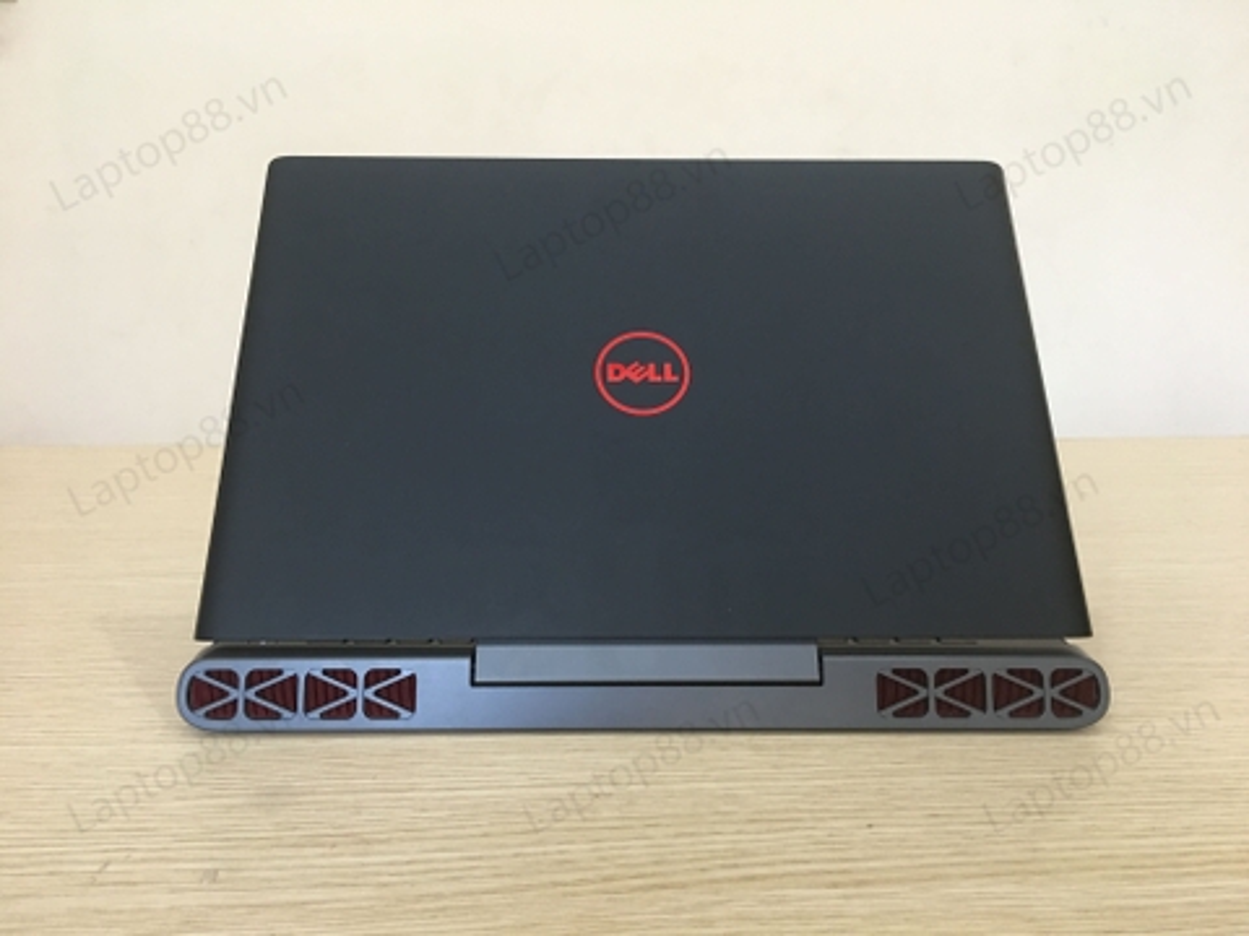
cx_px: 624
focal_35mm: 29
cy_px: 468
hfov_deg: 61.7
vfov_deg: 48.2
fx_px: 1046
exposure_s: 1/17
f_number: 2.2
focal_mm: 4.15
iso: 100
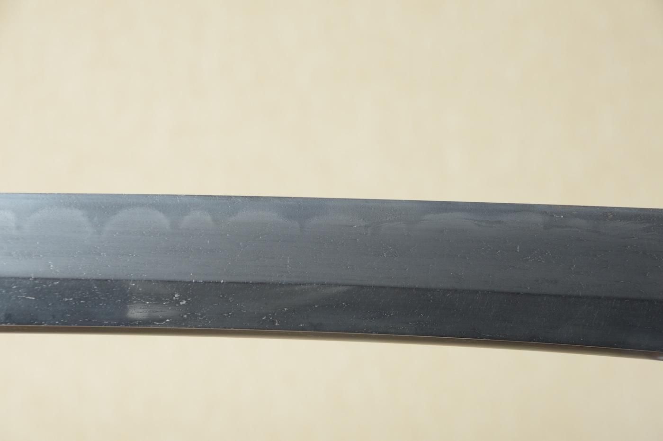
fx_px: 3091
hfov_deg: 12.2
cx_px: 332
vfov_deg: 8.2
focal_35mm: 168
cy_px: 220
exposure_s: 1/1.6
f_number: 11
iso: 400
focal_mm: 112
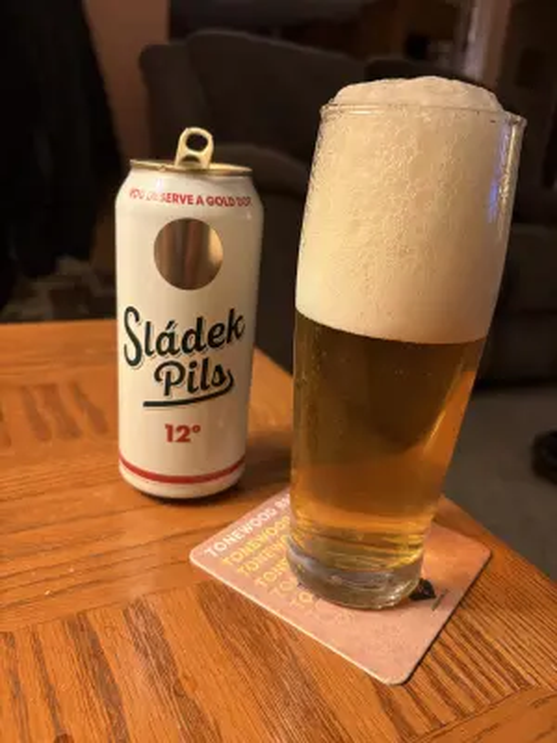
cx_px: 278
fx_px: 558
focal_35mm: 26
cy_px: 372
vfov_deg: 67.3
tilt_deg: -20.1
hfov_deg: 53.1
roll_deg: -5.6
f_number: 1.6
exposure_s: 1/60
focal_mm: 5.96
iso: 160
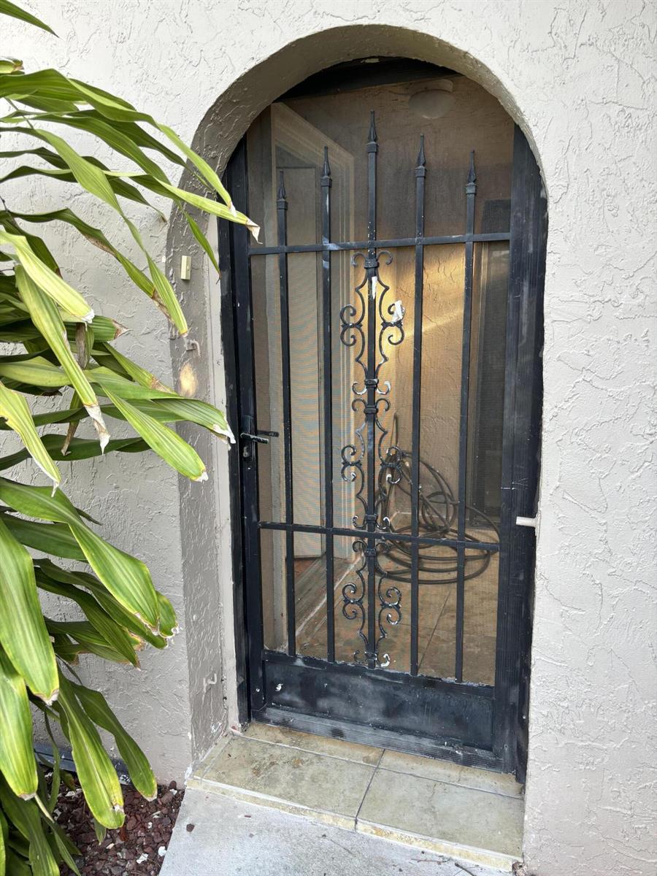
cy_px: 438
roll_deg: +0.9
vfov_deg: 67.3
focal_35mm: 26
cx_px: 328
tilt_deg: -10.3
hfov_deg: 53.1
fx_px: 658
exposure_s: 1/121
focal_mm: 5.96
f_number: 1.6
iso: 50
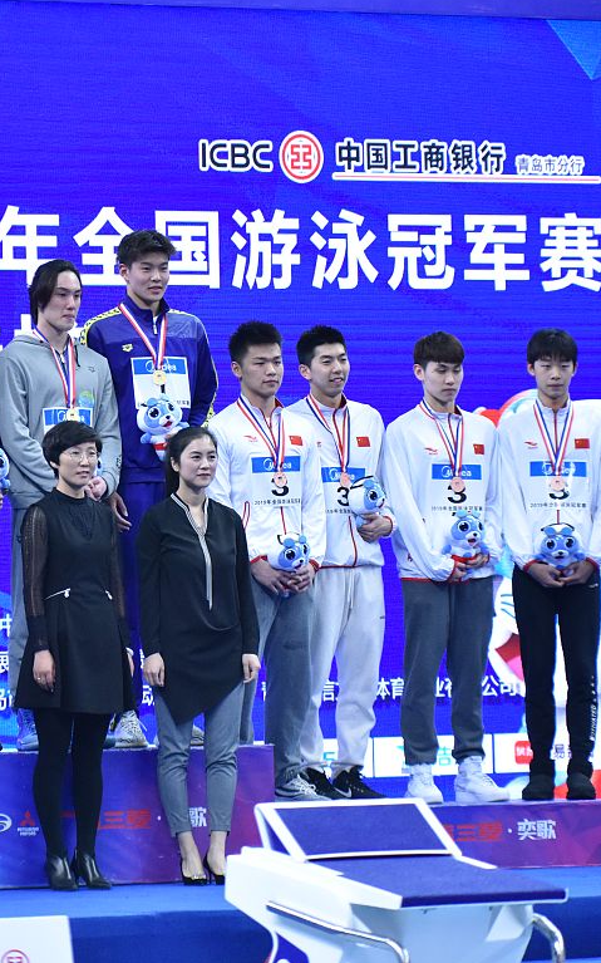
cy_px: 465
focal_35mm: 271
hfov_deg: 4.8
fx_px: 7106
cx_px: 100
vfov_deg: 7.7
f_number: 4
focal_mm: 170
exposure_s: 1/640
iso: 5000
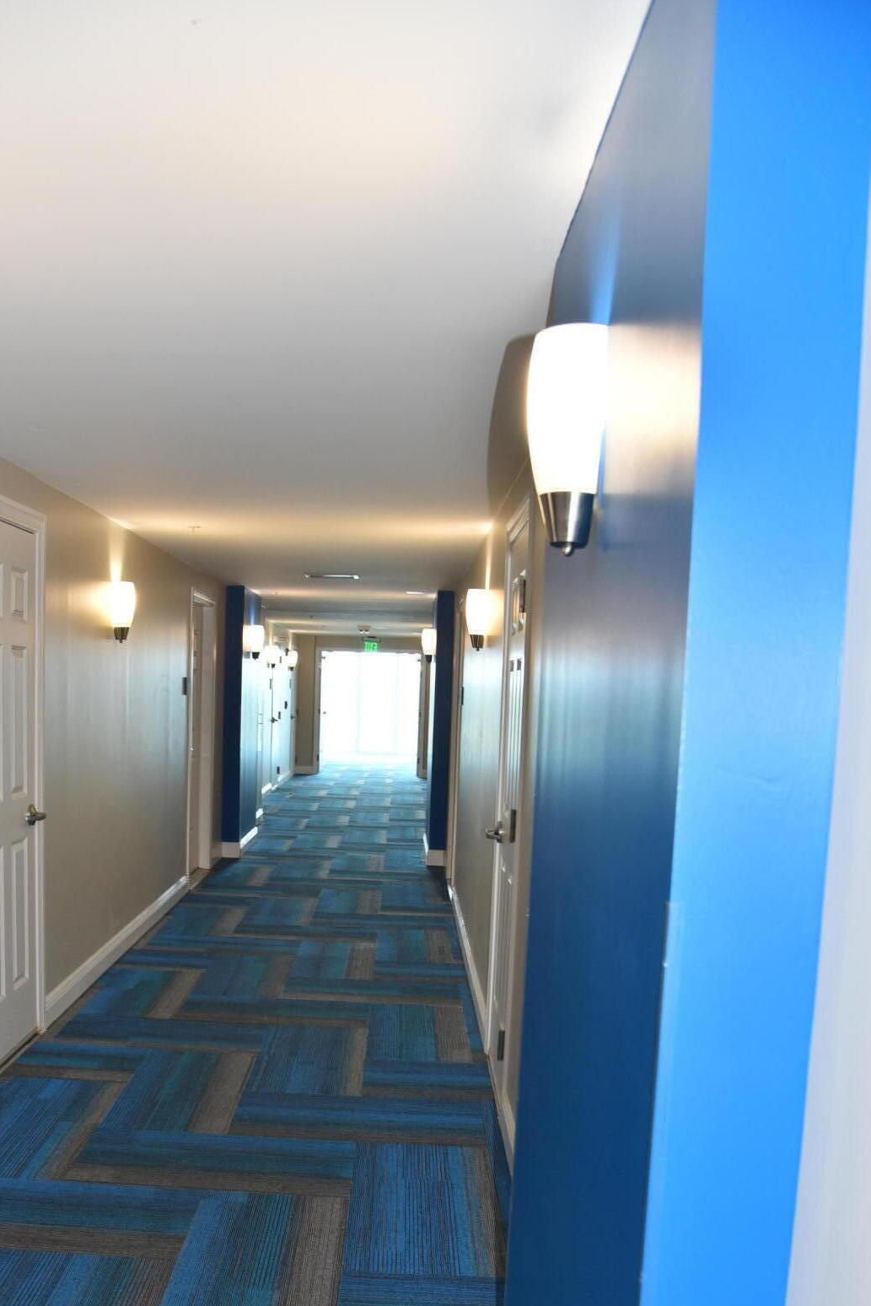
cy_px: 825
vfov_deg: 59.4
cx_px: 332
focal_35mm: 31
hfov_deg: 42.1
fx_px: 1124
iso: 800
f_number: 5
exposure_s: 1/100
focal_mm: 24
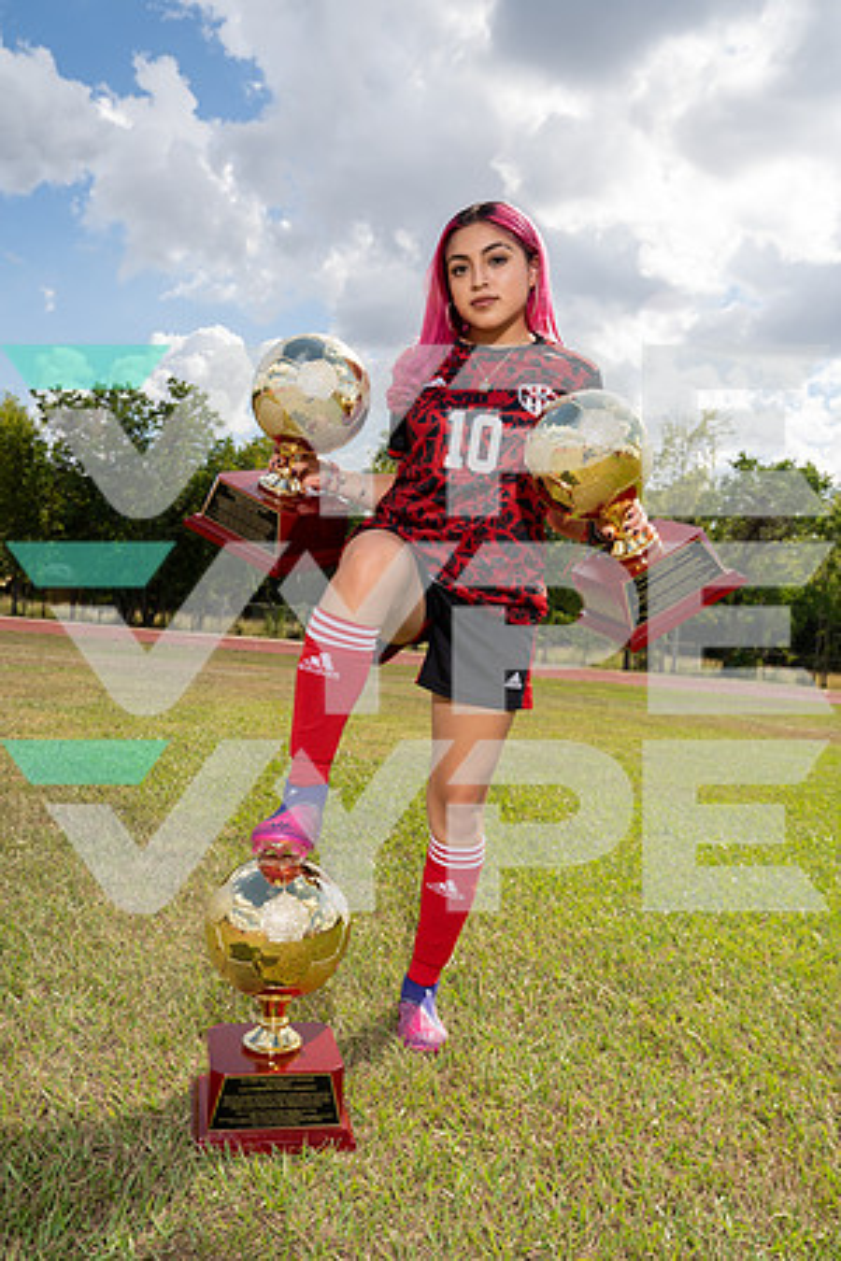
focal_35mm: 32
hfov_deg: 41.1
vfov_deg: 58.7
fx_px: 1121
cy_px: 630
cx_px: 420
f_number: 7.1
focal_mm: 32
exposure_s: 1/250
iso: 100
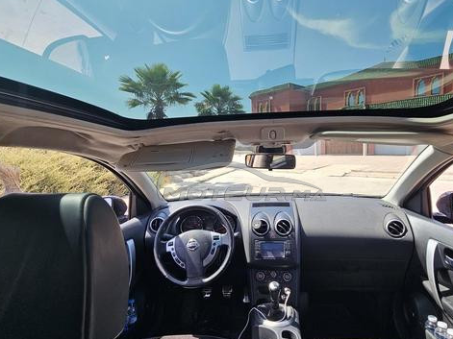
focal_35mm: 18
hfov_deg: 87.6
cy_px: 181
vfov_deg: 71.5
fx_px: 235
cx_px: 241
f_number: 2.2
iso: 50
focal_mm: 2.2
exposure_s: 1/427
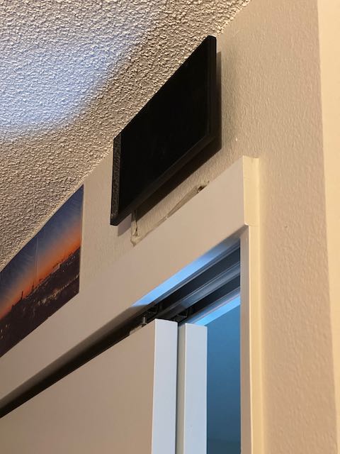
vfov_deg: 25.3
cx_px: 170
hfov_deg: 19.1
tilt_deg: +22.4
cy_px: 227
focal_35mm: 77
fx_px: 1008
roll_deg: -2.1
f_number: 2.8
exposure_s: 1/30
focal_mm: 9
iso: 1000
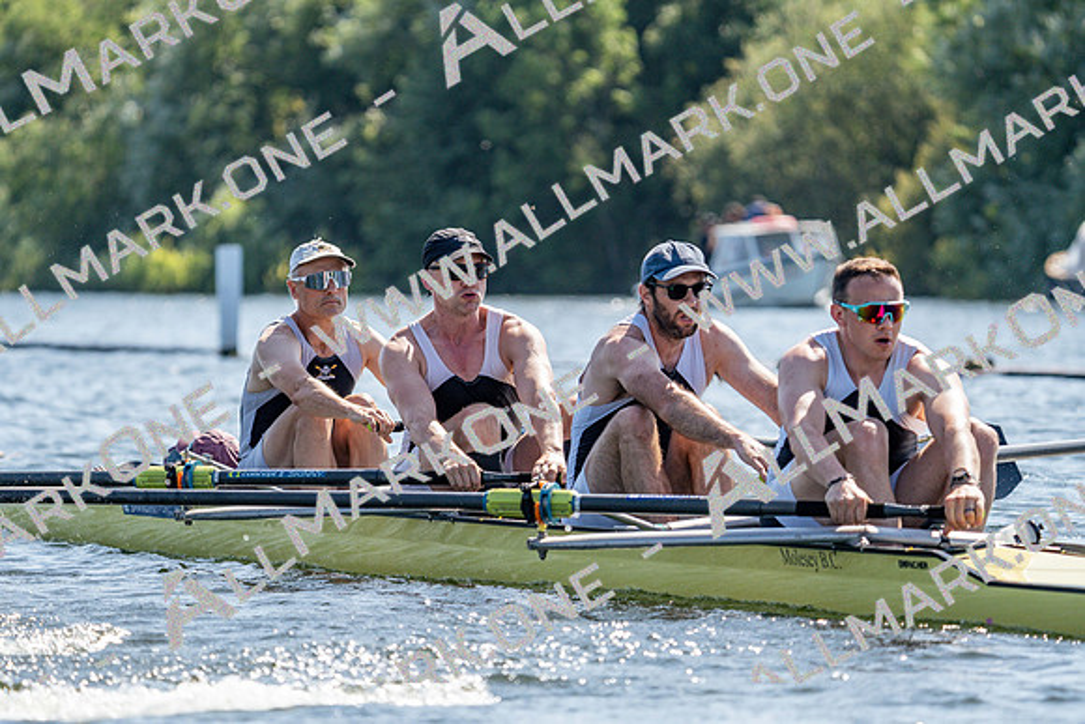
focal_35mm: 289
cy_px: 362
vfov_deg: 4.8
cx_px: 542
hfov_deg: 7.1
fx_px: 8712
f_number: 5.6
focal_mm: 289
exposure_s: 1/2000
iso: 400
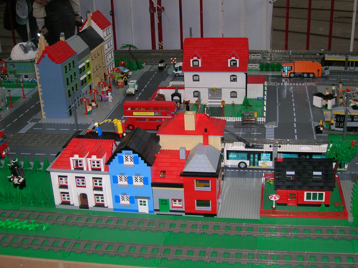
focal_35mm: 47
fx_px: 486
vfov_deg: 30.8
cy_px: 131
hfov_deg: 40.5
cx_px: 178
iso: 60
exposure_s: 1/60.1
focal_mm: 7.7
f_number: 3.2
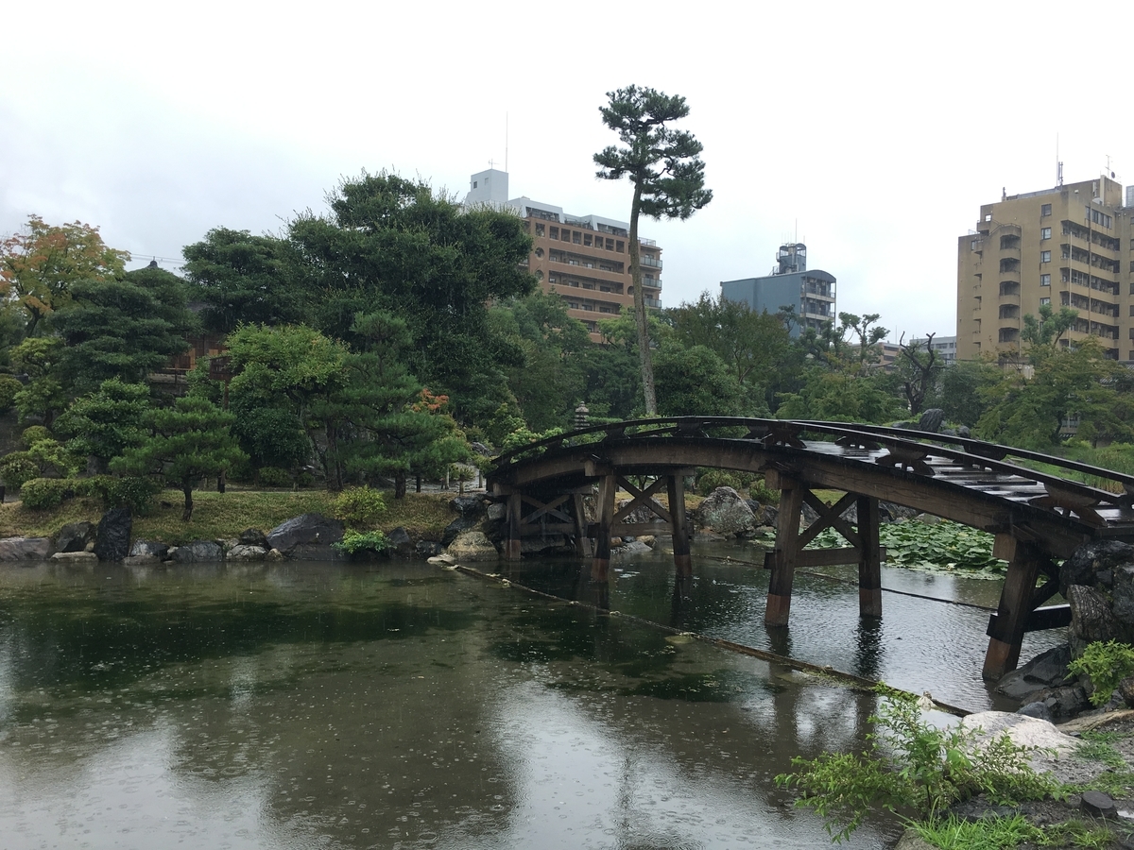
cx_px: 567
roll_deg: -0.5
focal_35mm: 29
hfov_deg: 61.7
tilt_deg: +1.4
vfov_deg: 48.2
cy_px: 425
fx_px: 950
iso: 25
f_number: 2.2
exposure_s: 1/336
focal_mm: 4.15
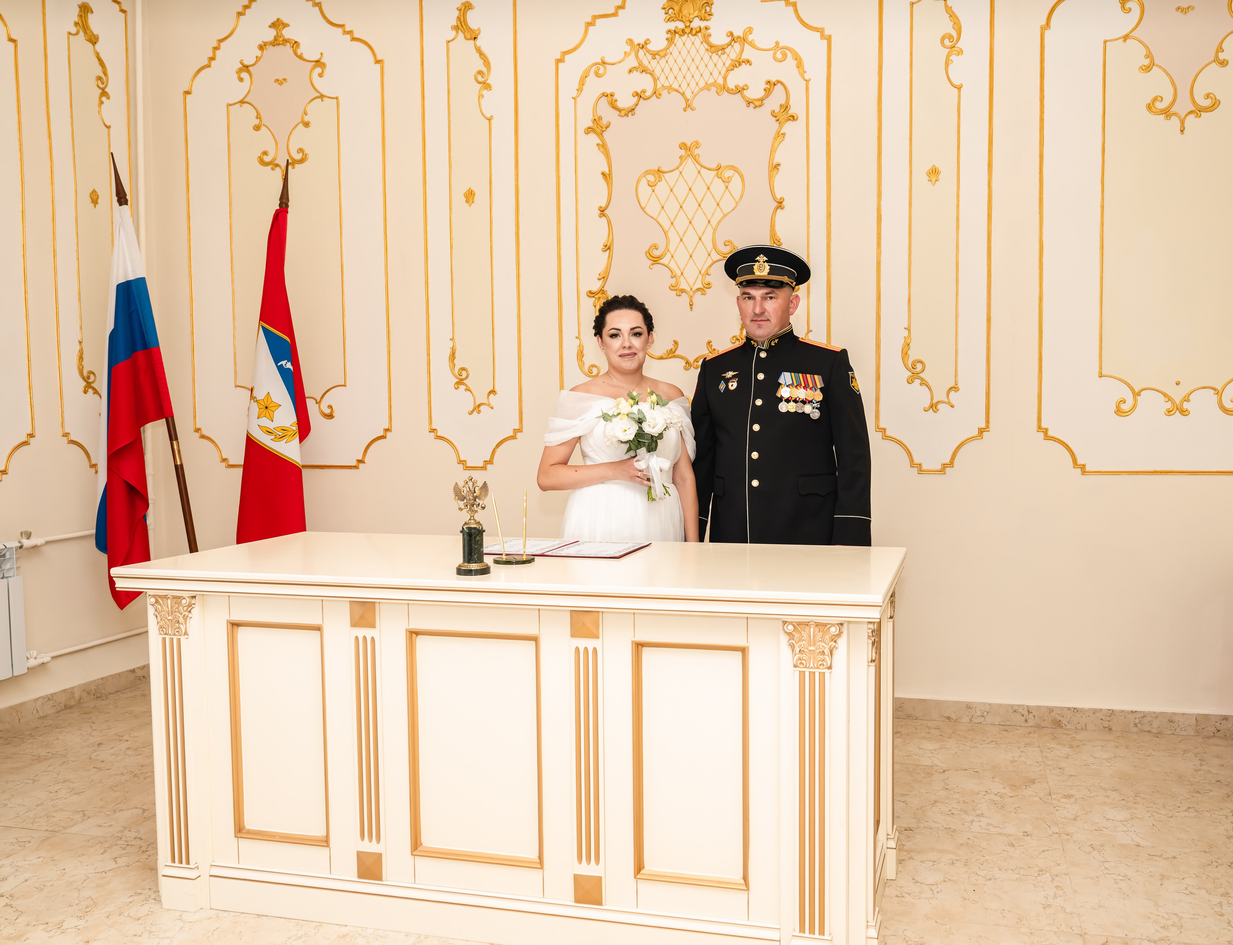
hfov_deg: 58.1
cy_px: 472
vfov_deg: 46.4
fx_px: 1103
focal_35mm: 31
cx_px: 709
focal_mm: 28
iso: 500
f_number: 3.5
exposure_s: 1/250
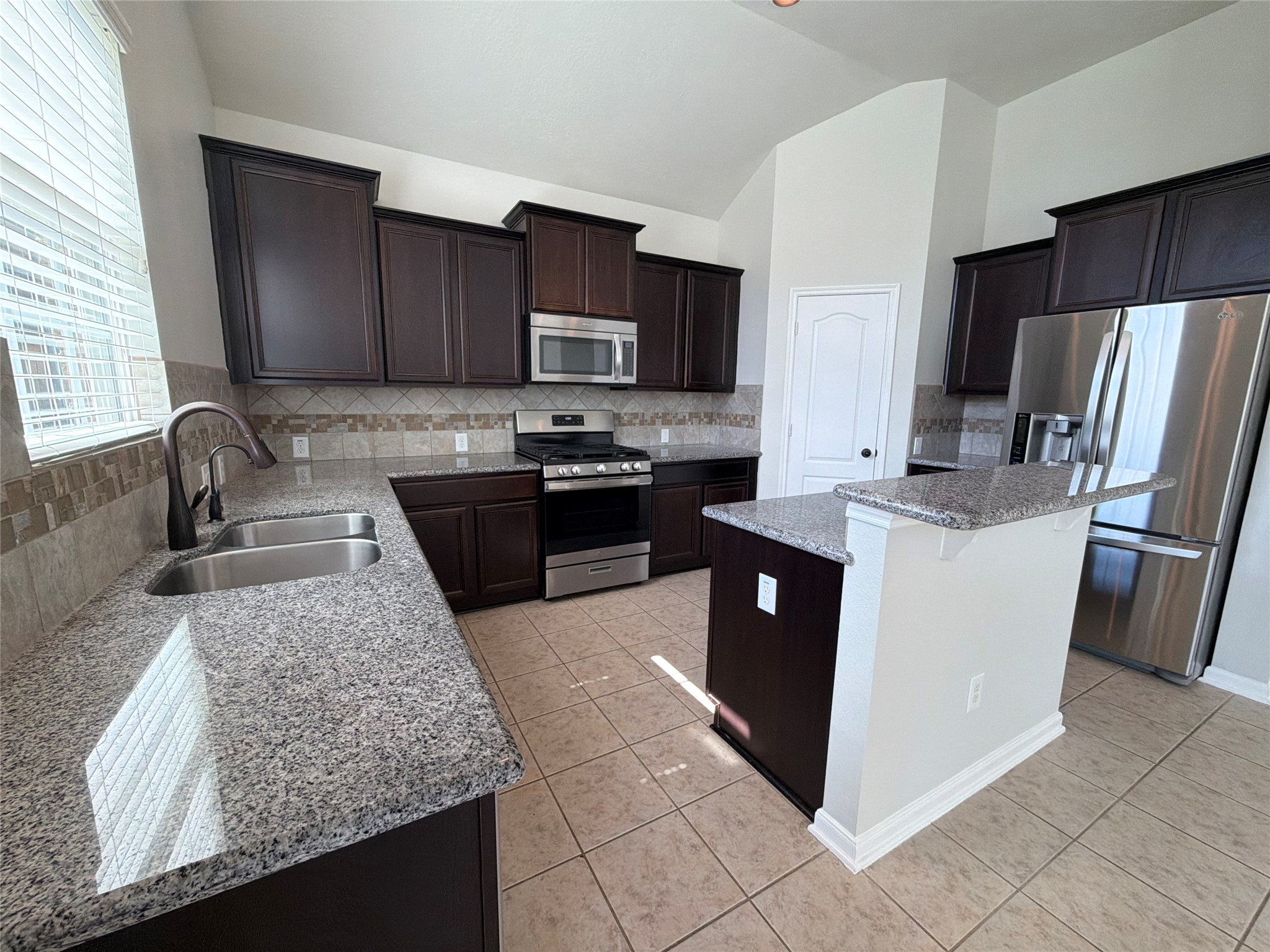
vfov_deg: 85.7
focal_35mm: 14
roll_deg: -0.7
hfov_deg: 102.1
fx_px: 514
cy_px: 476
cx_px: 635
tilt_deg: -9.8
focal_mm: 2.22
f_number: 2.2
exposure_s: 1/120
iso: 160
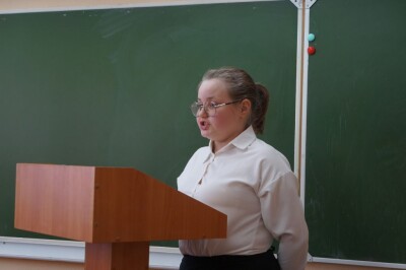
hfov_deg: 28.1
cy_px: 135
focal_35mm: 72
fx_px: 811
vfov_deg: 18.9
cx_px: 203
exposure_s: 1/80
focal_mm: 48
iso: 800
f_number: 5
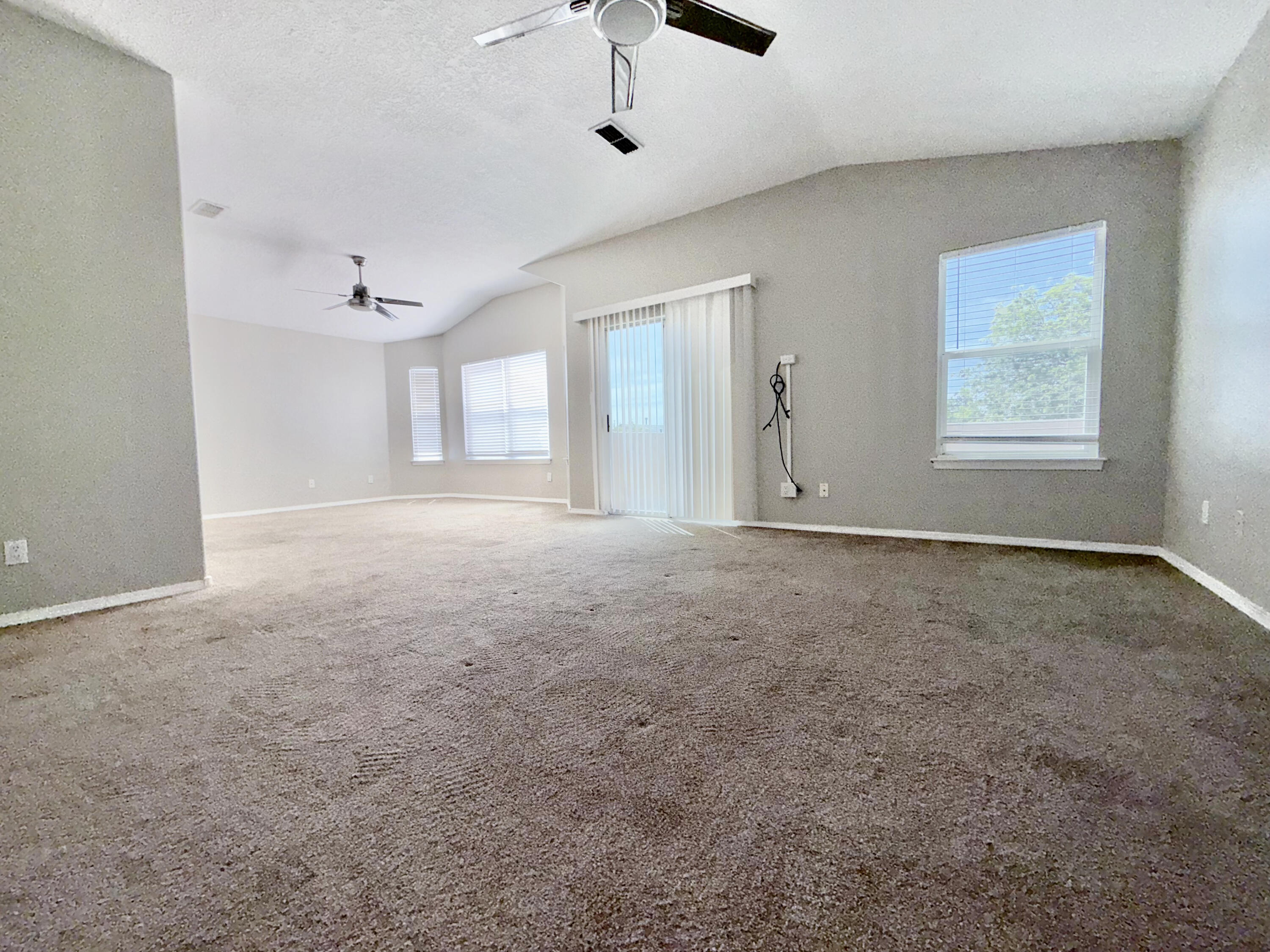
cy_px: 476
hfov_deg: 102.1
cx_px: 635
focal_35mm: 14
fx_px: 514
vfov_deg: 85.7
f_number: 2.2
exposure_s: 1/121
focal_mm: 2.22
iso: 50
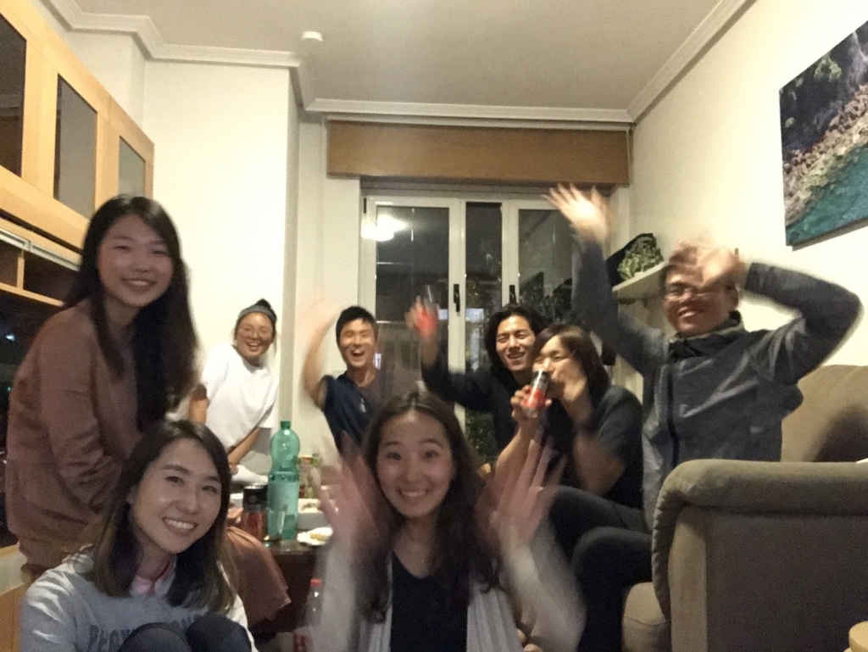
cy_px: 326
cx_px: 434
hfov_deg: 56.8
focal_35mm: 32
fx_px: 803
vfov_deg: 44.2
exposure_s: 1/17
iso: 1000
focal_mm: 2.87
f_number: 2.2
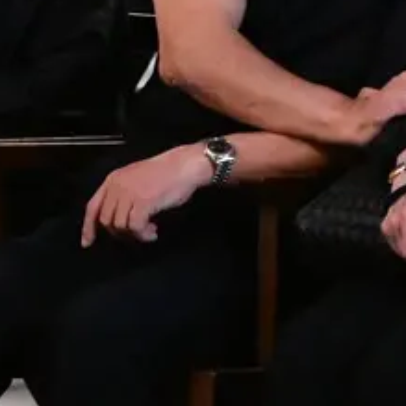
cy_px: -224
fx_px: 9448
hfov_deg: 2.5
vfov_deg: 2.5
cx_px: 595
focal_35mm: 712
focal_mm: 102
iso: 8000
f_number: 2.8
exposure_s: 1/160
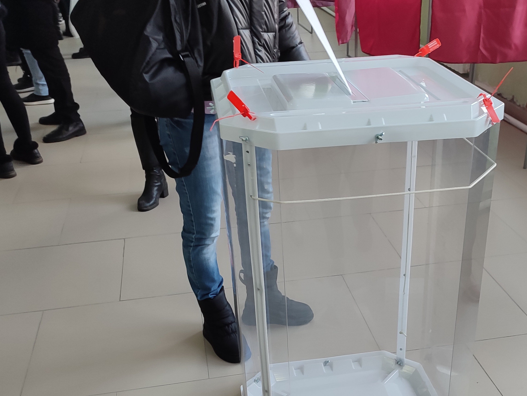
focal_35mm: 44
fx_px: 670
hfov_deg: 42.7
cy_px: 305
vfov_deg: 32.2
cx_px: 315
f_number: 1.9
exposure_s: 1/33
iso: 161
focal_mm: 6.04
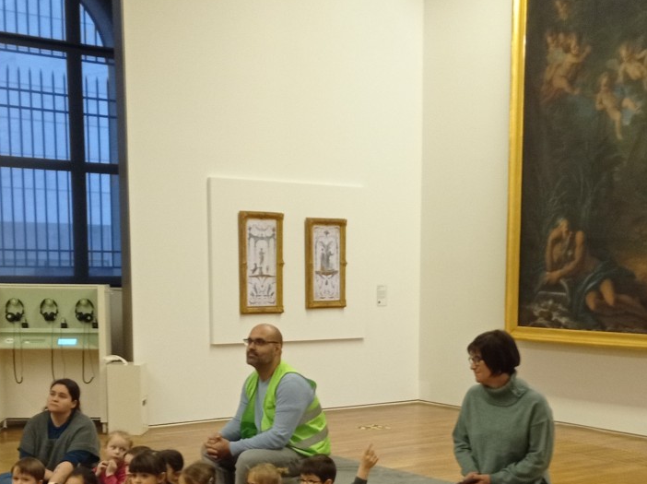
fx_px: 1195
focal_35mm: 64
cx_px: 357
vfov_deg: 22.5
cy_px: 401
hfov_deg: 30.3
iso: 256
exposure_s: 1/33.3
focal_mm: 4.74
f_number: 1.79
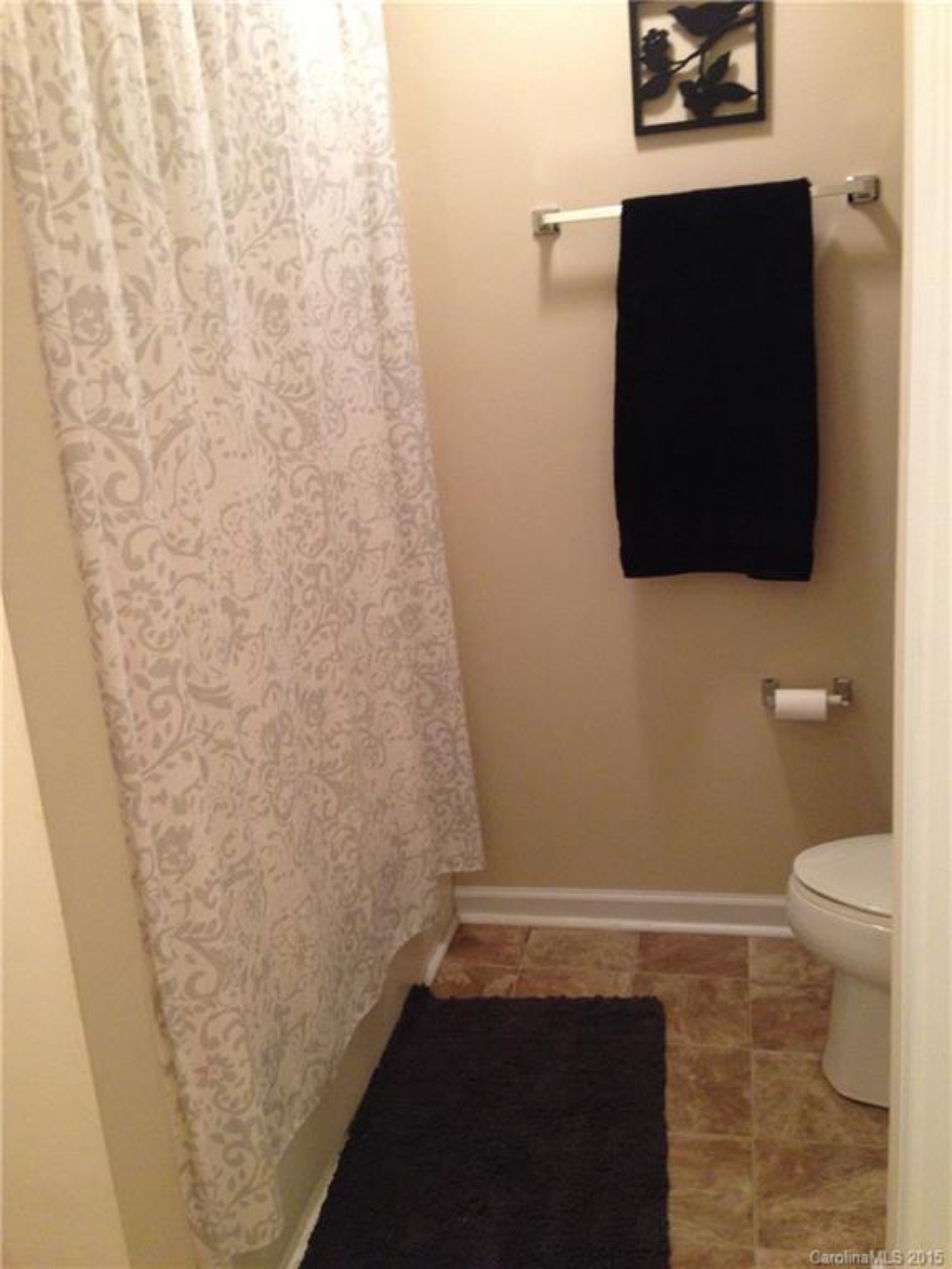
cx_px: 476
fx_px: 1210
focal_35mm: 33
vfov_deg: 55.4
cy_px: 634
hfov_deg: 42.9
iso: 250
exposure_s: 1/20
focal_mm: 4.12
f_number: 2.4
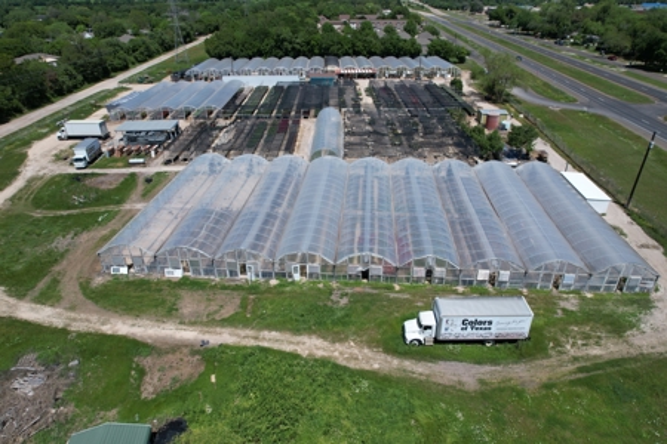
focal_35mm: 22
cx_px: 334
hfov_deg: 78.6
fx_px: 408
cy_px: 222
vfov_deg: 57.2
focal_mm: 8.38
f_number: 2.8
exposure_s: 1/2500
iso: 100
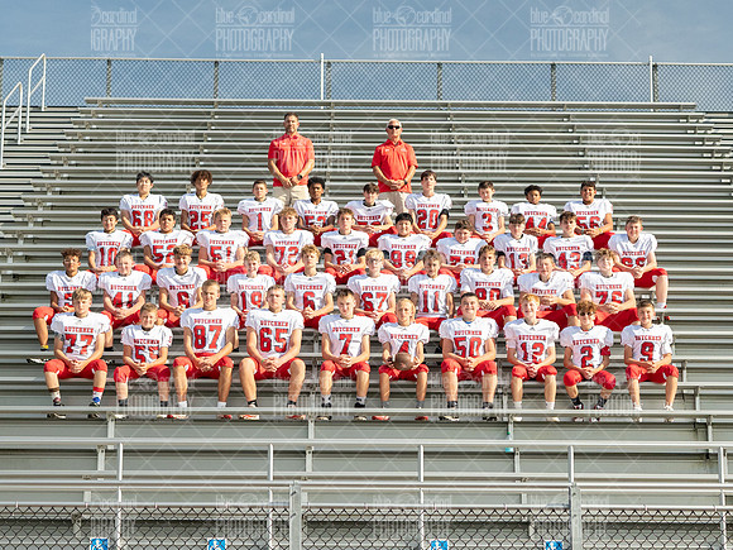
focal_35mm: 86
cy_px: 277
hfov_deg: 22.9
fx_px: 1812
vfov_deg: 17.3
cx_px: 368
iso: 400
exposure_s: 1/250
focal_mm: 35
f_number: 3.2
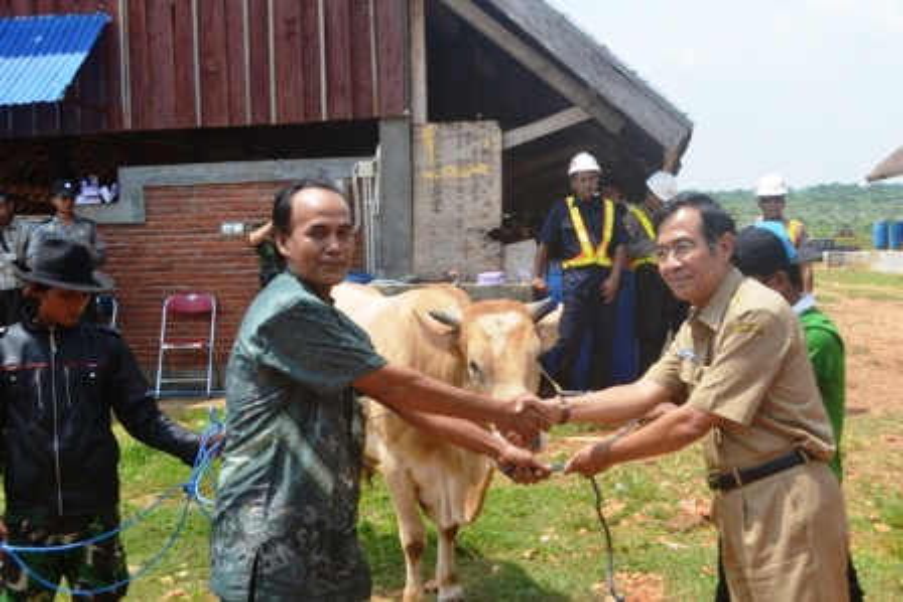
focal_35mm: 42
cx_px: 452
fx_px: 1054
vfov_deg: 31.9
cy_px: 301
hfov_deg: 46.4
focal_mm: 28
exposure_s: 1/200
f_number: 7.1
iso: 100
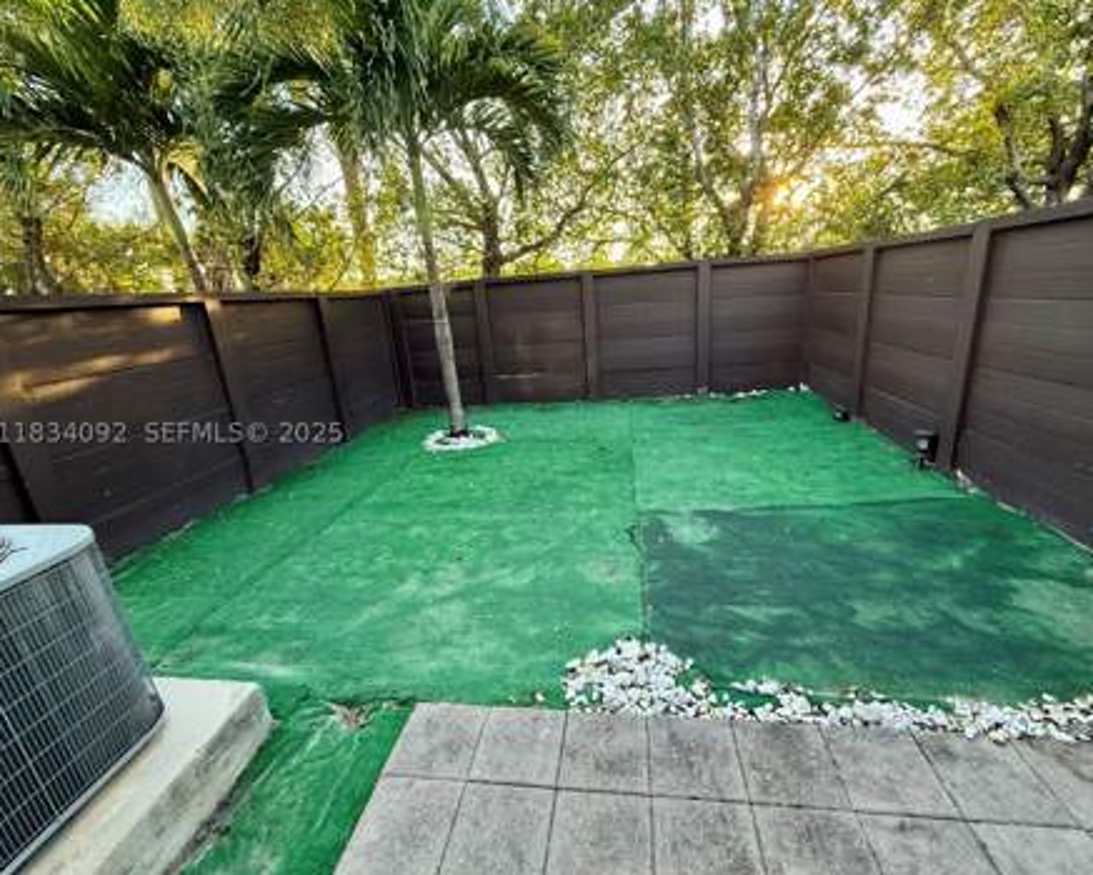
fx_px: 485
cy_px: 432
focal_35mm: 15
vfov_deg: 84.1
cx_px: 573
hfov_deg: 96.7
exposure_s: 1/99
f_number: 2.2
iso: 250
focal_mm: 2.22
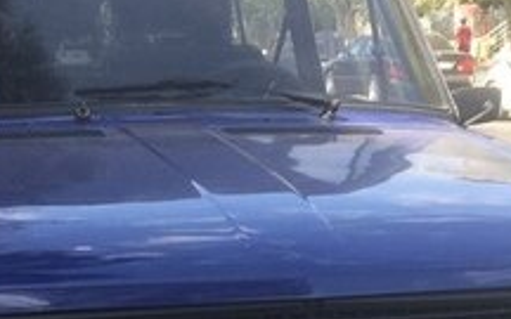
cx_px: 225
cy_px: 419
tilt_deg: -18.4
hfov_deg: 22.1
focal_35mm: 94
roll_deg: -1.9
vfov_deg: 13.4
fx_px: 1309
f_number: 2.2
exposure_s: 1/423
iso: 32
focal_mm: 4.15
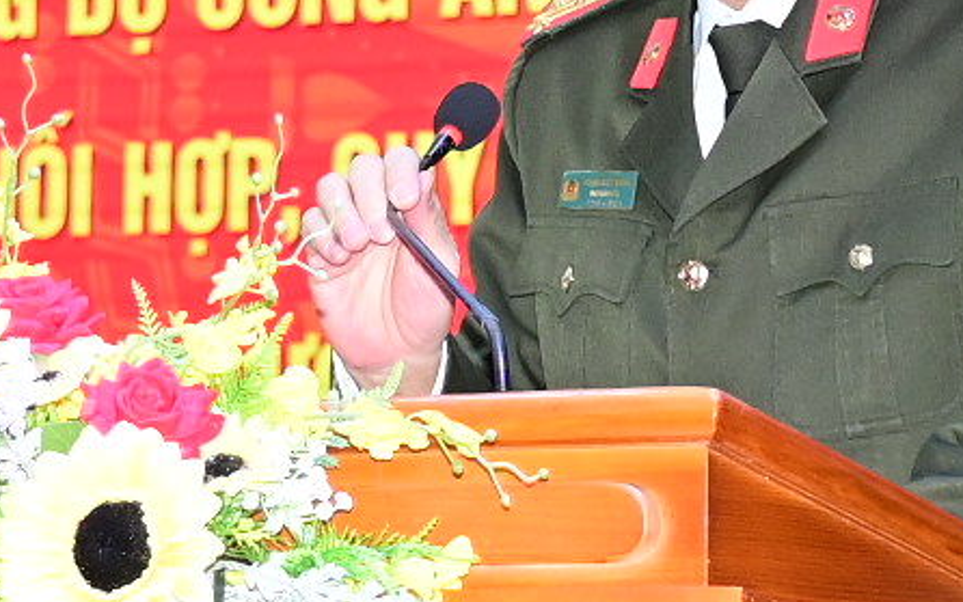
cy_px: -69
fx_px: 4725
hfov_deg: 11.6
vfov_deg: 7.3
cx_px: 140
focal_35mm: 180
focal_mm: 27
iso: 1250
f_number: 4
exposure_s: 1/200
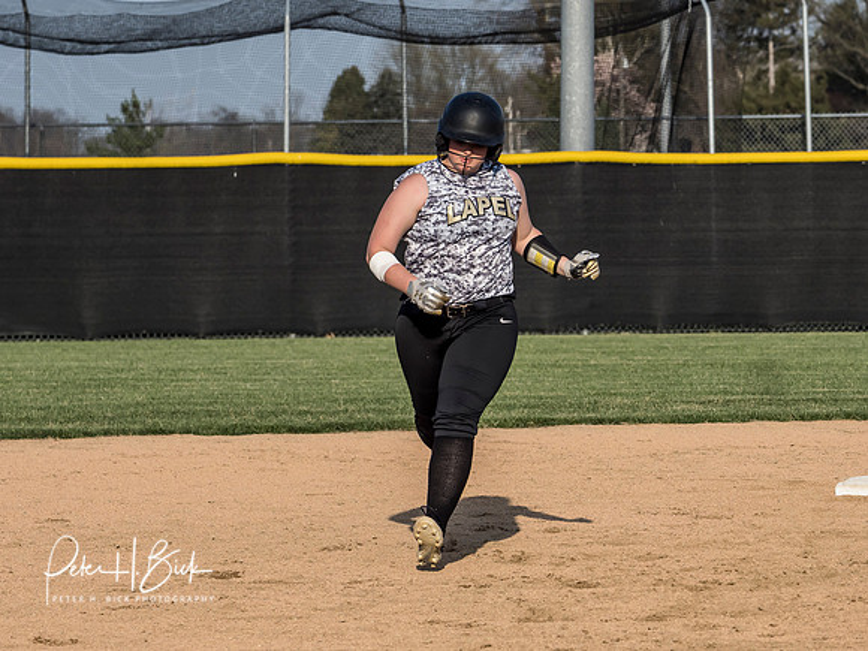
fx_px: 6588
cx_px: 434
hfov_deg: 7.5
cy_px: 326
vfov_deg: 5.7
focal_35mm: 263
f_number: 6.3
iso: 400
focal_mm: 122
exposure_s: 1/2000
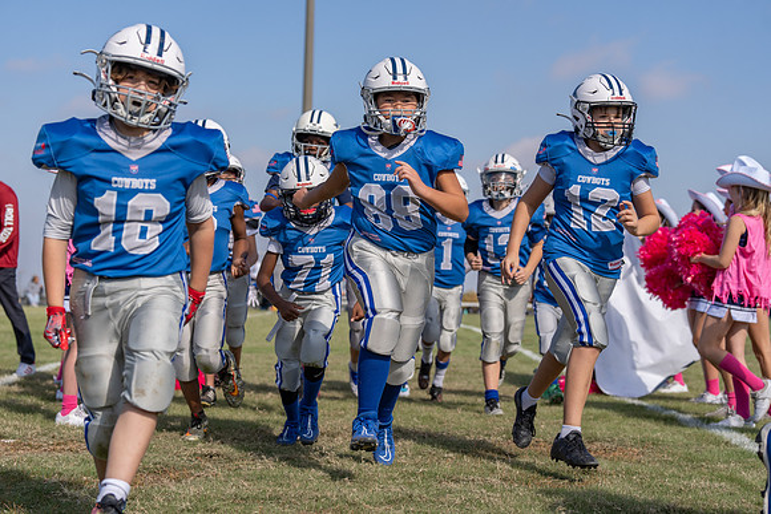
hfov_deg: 28.8
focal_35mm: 70
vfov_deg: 19.5
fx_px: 1499
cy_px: 257
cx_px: 386
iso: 125
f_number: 4
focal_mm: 70
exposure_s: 1/1600
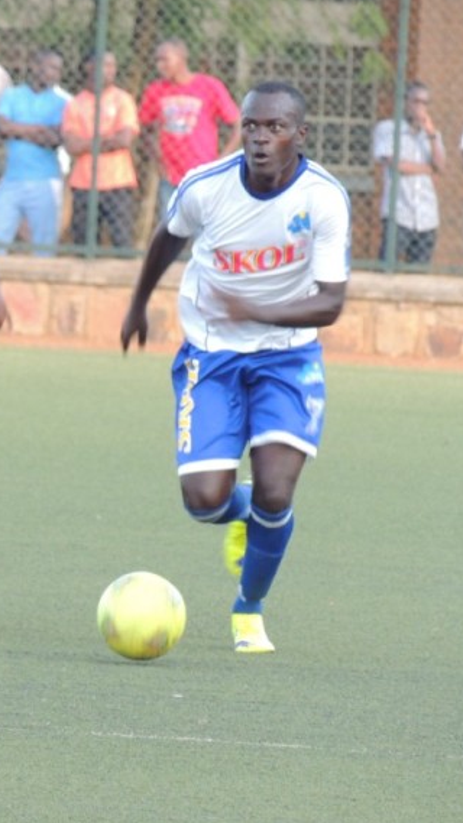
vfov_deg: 2.6
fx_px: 18380
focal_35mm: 842
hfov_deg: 1.4
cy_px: 430
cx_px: 27
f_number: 4.9
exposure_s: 1/125
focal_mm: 98.1
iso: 400
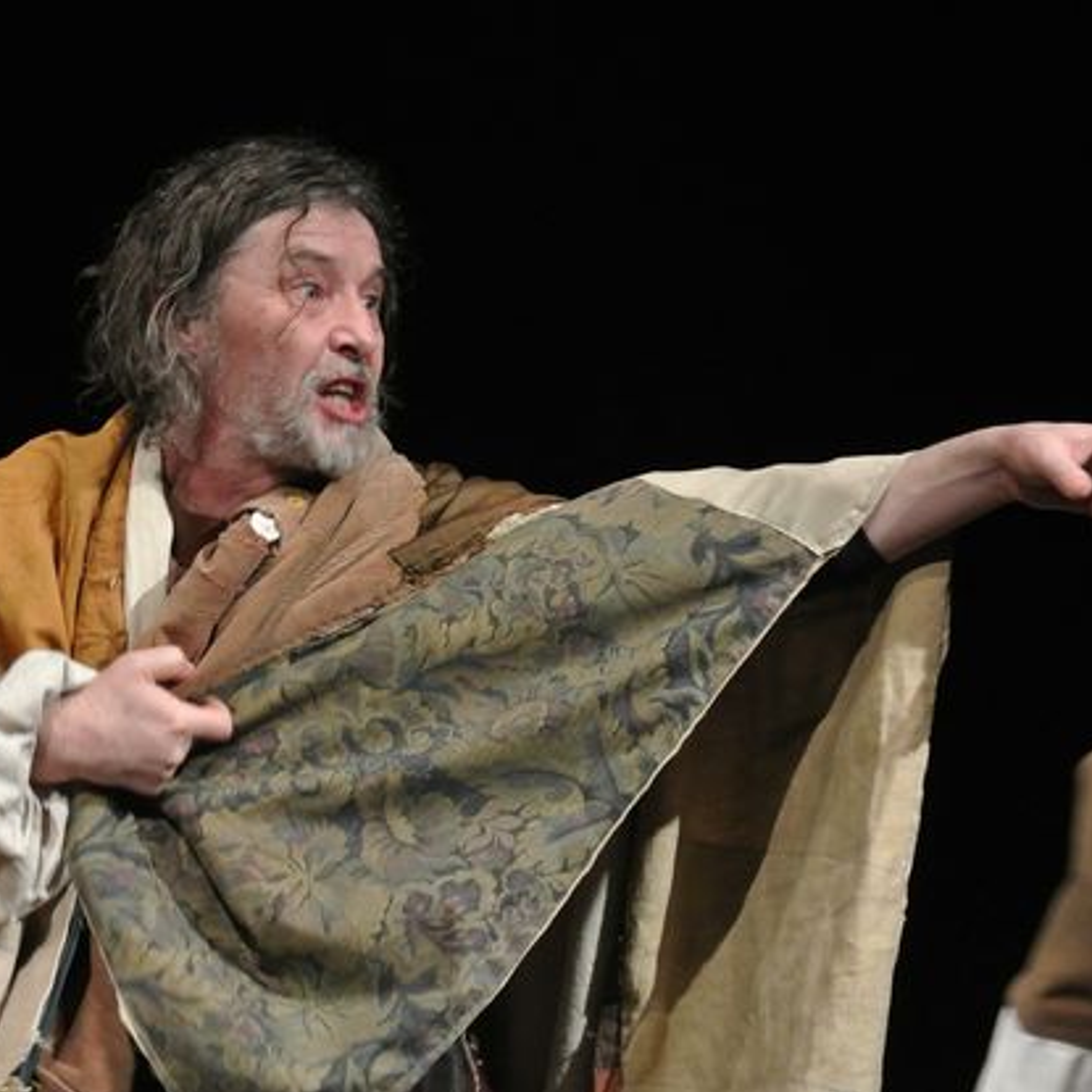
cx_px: 387
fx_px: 6496
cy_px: 551
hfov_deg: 9.6
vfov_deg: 9.6
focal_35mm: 182
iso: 900
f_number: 4
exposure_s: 1/80
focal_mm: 41.2
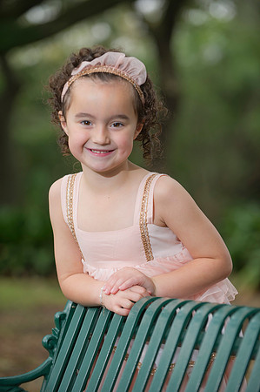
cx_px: 130
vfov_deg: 15.2
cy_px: 196
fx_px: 1466
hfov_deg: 10.1
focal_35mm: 135
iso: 400
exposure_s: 1/200
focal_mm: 135
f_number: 3.2
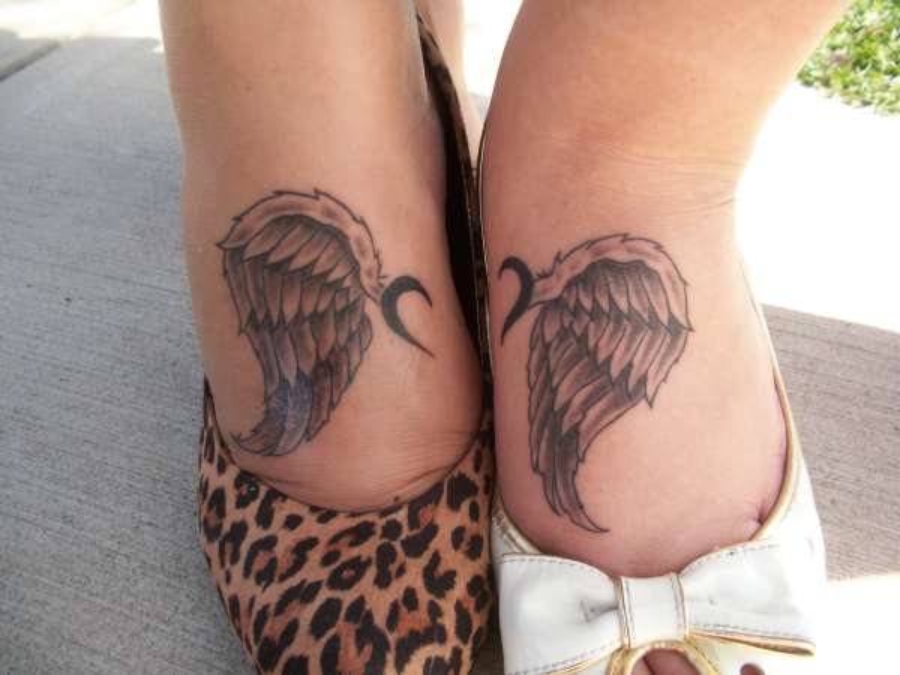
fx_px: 910
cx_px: 450
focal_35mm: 35
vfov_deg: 40.7
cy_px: 338
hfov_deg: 52.6
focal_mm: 6.3
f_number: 3.1
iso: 80
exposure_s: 1/250
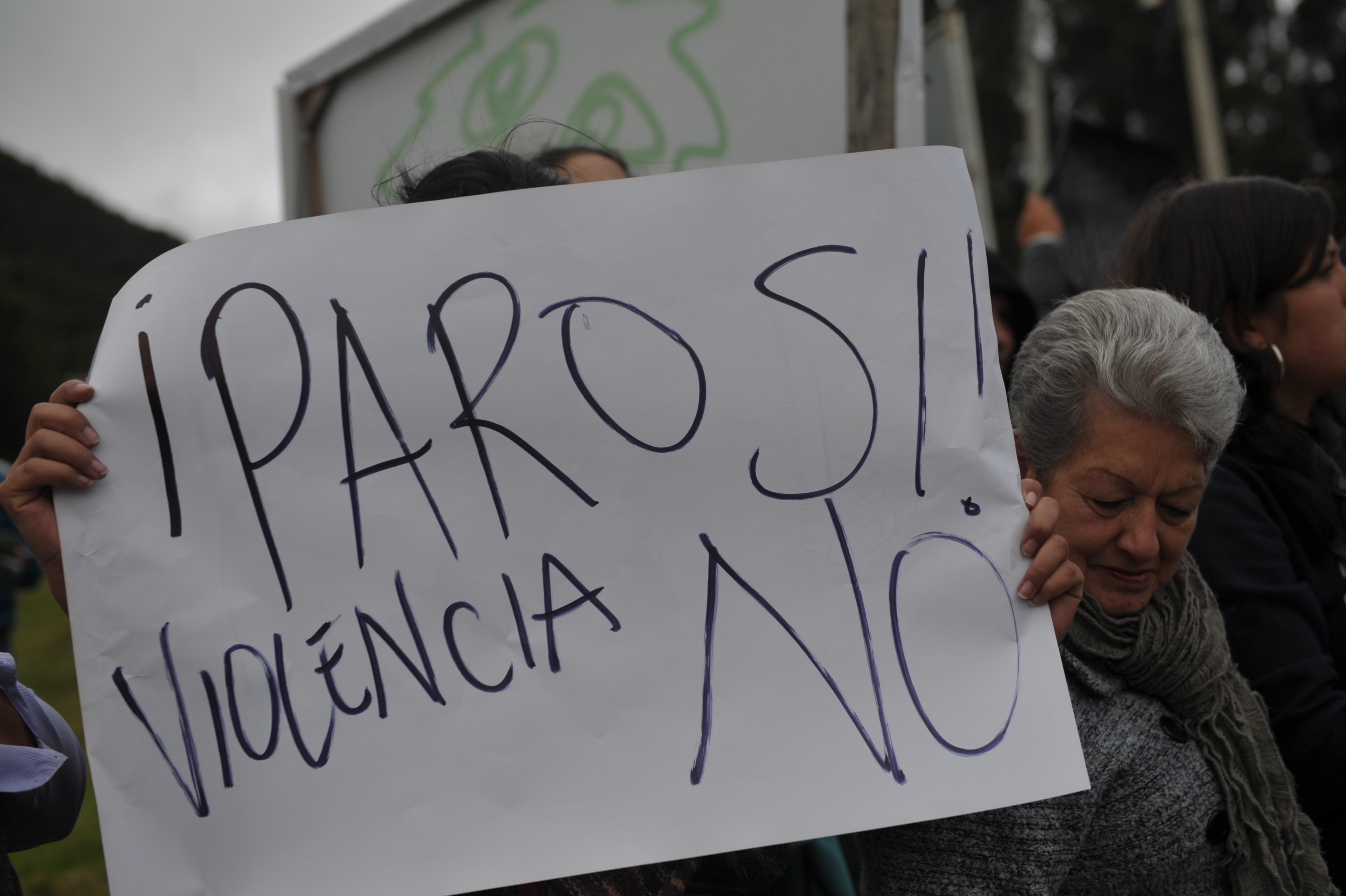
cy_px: 471
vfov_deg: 25.0
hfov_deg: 36.9
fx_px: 2018
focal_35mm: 54
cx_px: 713
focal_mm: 50
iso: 200
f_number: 3.5
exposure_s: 1/4000
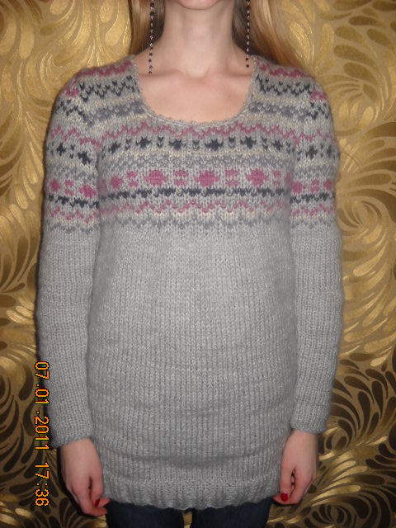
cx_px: 198
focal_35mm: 41
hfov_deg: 35.1
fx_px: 625
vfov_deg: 45.8
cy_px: 264
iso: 64
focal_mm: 6.72
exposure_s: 1/30
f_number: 3.1
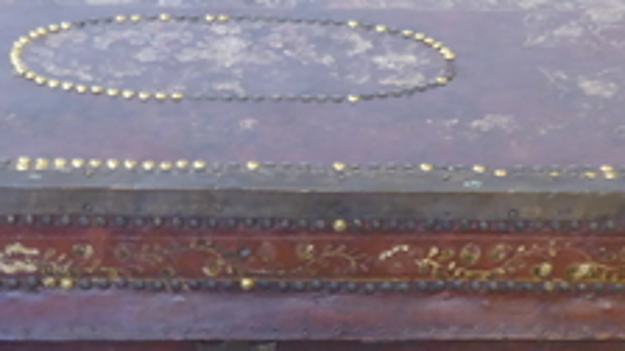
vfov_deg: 11.5
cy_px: 287
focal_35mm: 105
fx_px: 1740
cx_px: 209
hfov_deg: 20.3
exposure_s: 1/5
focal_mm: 6.3
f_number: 3.7
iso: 400
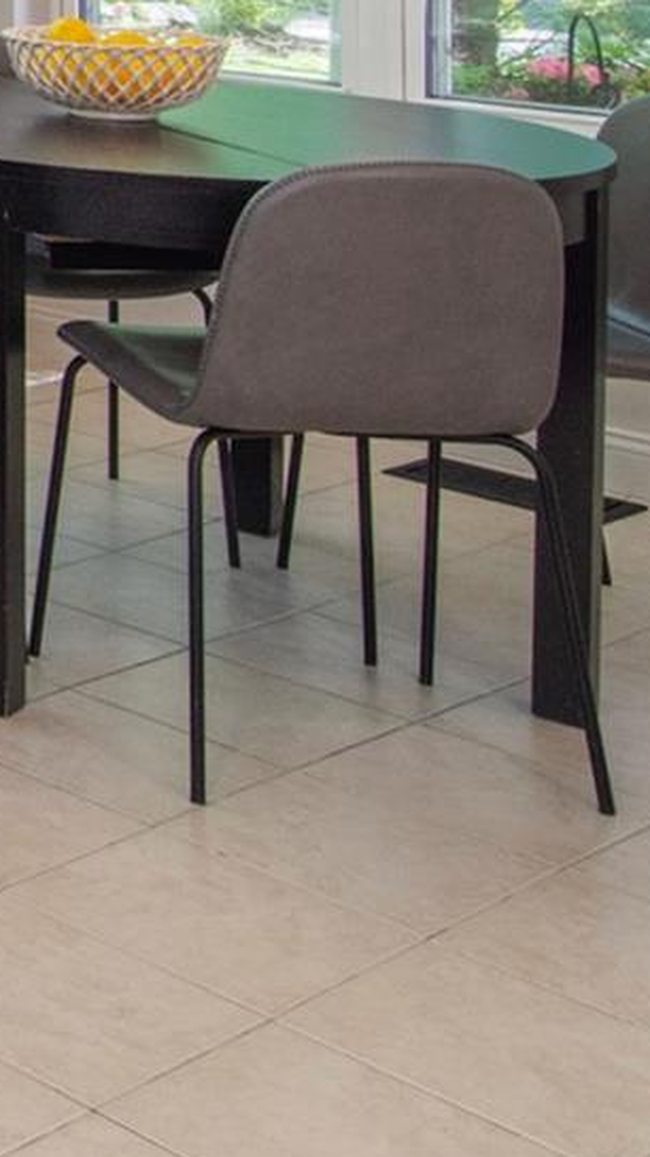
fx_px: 1993
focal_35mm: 65
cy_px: -221
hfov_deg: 12.5
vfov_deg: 28.3
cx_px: -1085
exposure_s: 1/80
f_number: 11
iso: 640
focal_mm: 11
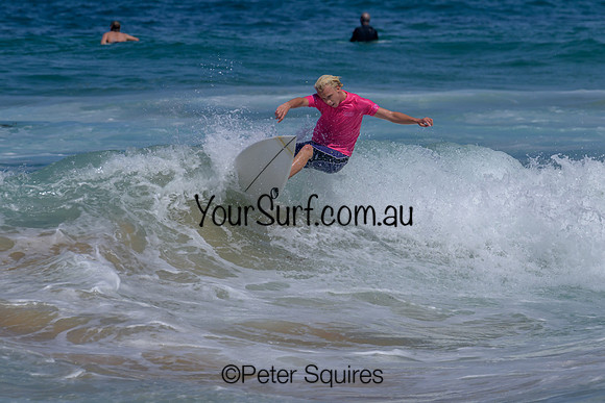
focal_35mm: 648
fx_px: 10898
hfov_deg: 3.2
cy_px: 228
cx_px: 372
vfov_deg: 2.1
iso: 320
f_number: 11
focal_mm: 480
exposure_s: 1/2000
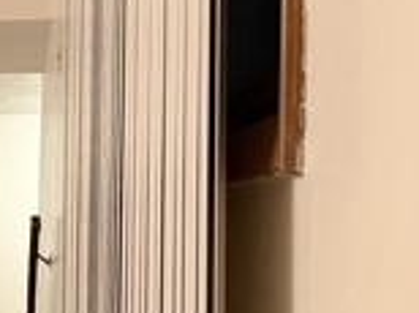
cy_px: 229
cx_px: -472
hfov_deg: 14.7
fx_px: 1257
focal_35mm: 104
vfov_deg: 14.1
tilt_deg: -0.2
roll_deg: -0.2
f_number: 1.78
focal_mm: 6.76
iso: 640
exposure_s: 1/60
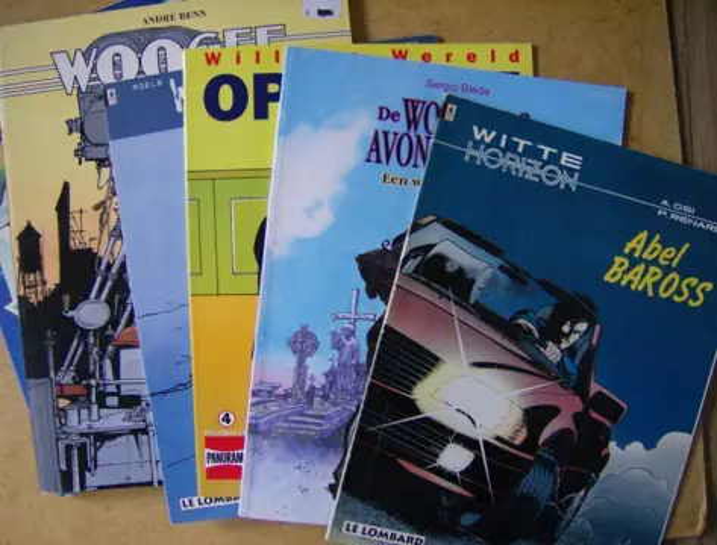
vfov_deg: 40.0
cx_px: 358
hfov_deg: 51.1
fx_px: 750
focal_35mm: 36
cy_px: 272
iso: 200
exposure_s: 1/49
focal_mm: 6
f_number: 2.8
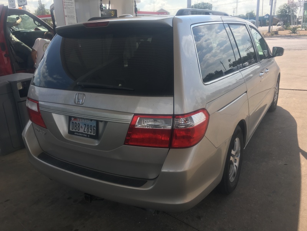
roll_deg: +3.3
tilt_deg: -18.0
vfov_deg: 48.2
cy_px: 116
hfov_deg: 61.7
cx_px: 154
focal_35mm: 29
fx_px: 257
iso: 25
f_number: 2.2
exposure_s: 1/810
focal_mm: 4.15
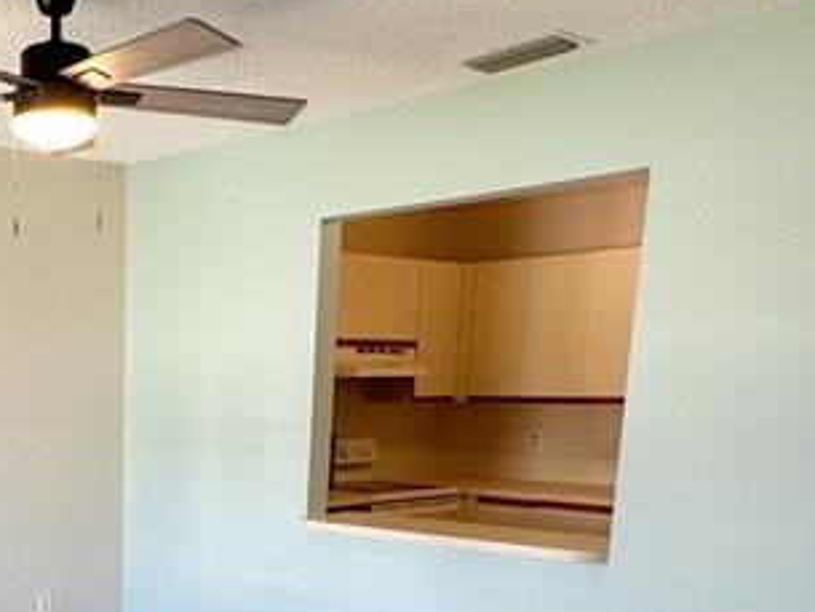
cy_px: 609
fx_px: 1107
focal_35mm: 47
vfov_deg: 29.0
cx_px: 29
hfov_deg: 36.9
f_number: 2.2
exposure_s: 1/120
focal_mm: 2.22
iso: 160
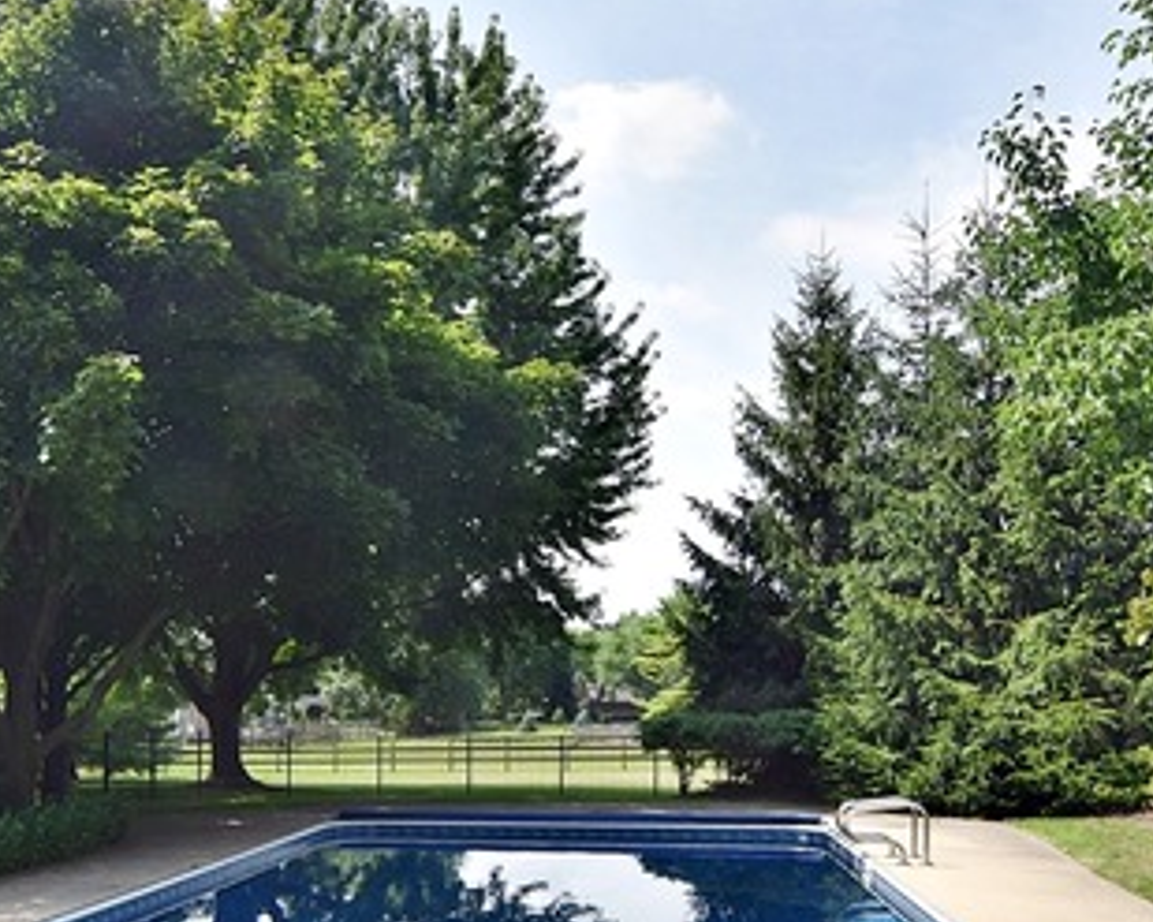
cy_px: 685
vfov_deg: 41.1
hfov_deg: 51.1
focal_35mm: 35
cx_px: 440
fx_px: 1194
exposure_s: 1/200
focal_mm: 12
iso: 100
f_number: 9
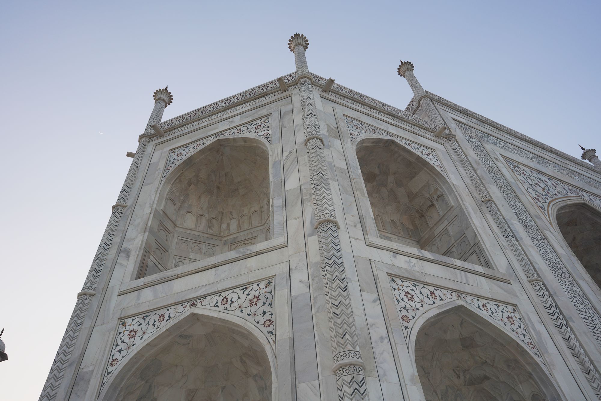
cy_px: 200
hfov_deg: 73.7
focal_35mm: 24
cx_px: 300
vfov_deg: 53.1
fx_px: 401
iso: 100
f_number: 5
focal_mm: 24
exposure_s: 1/100
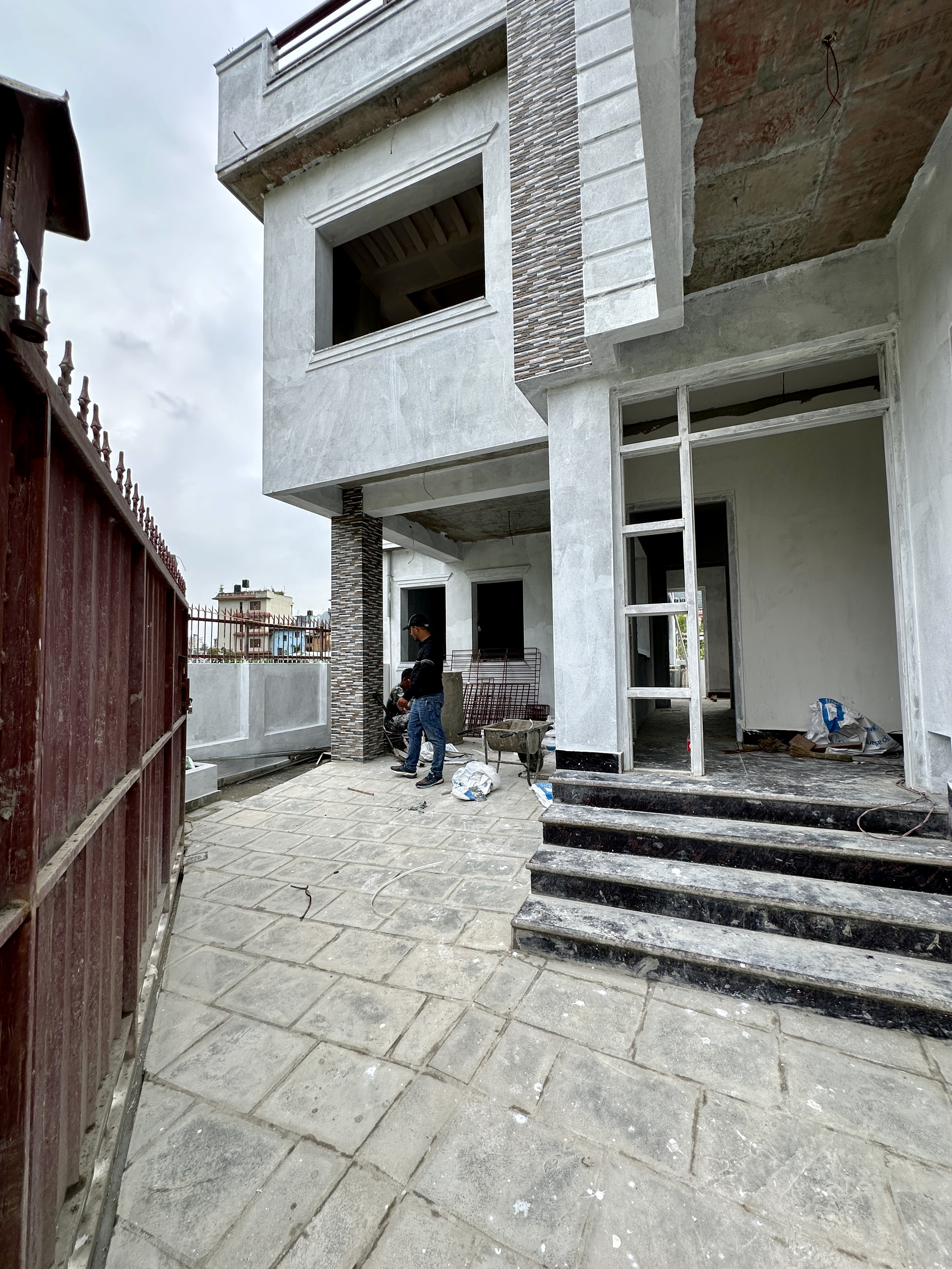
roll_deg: +0.4
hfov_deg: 85.7
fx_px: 513
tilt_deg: +4.2
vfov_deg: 102.1
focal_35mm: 14
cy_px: 634
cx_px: 476
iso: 40
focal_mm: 2.22
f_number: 2.2
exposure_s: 1/483
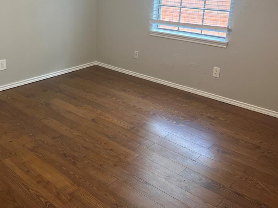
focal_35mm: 38
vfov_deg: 37.4
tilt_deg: -17.2
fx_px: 305
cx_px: 96
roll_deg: -1.3
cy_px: 75
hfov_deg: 48.3
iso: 125
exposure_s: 1/120
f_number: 1.5
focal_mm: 5.7
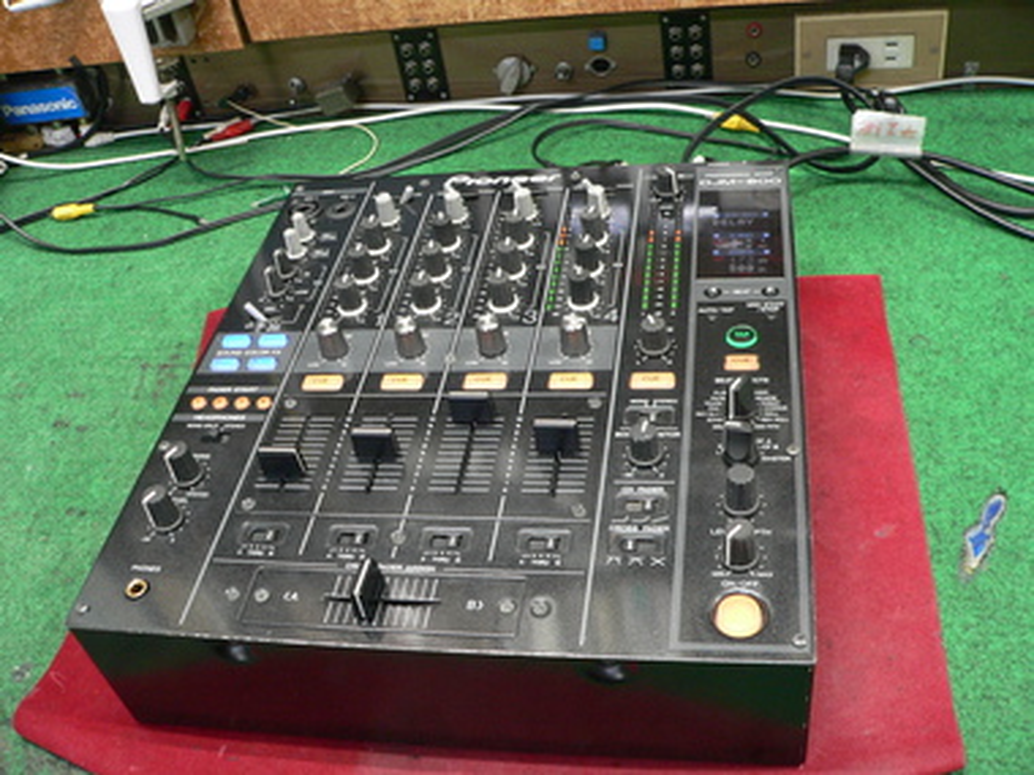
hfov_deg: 51.4
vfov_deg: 39.7
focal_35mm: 36
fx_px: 1075
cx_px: 517
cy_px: 388
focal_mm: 6
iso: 200
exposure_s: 1/10
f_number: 2.8
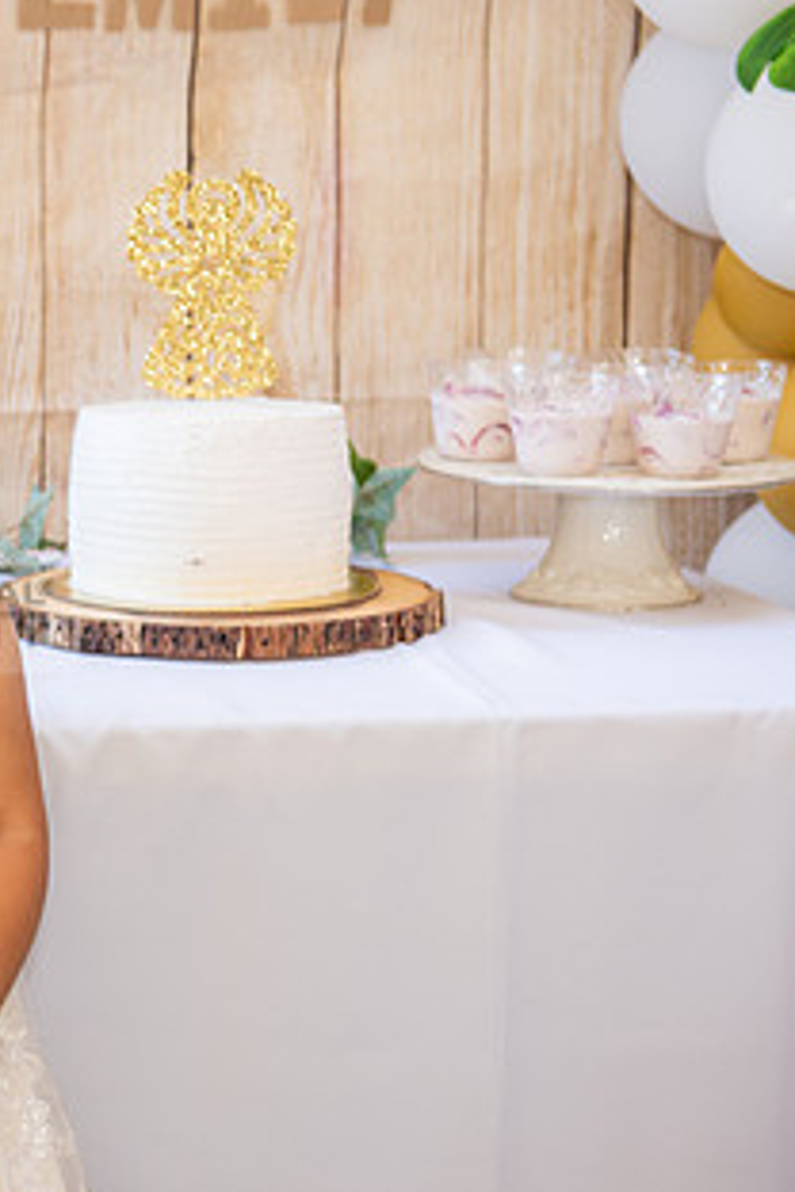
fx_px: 3577
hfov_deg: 12.3
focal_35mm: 108
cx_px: -245
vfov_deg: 18.9
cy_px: 583
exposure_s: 1/80
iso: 200
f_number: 4
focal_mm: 58
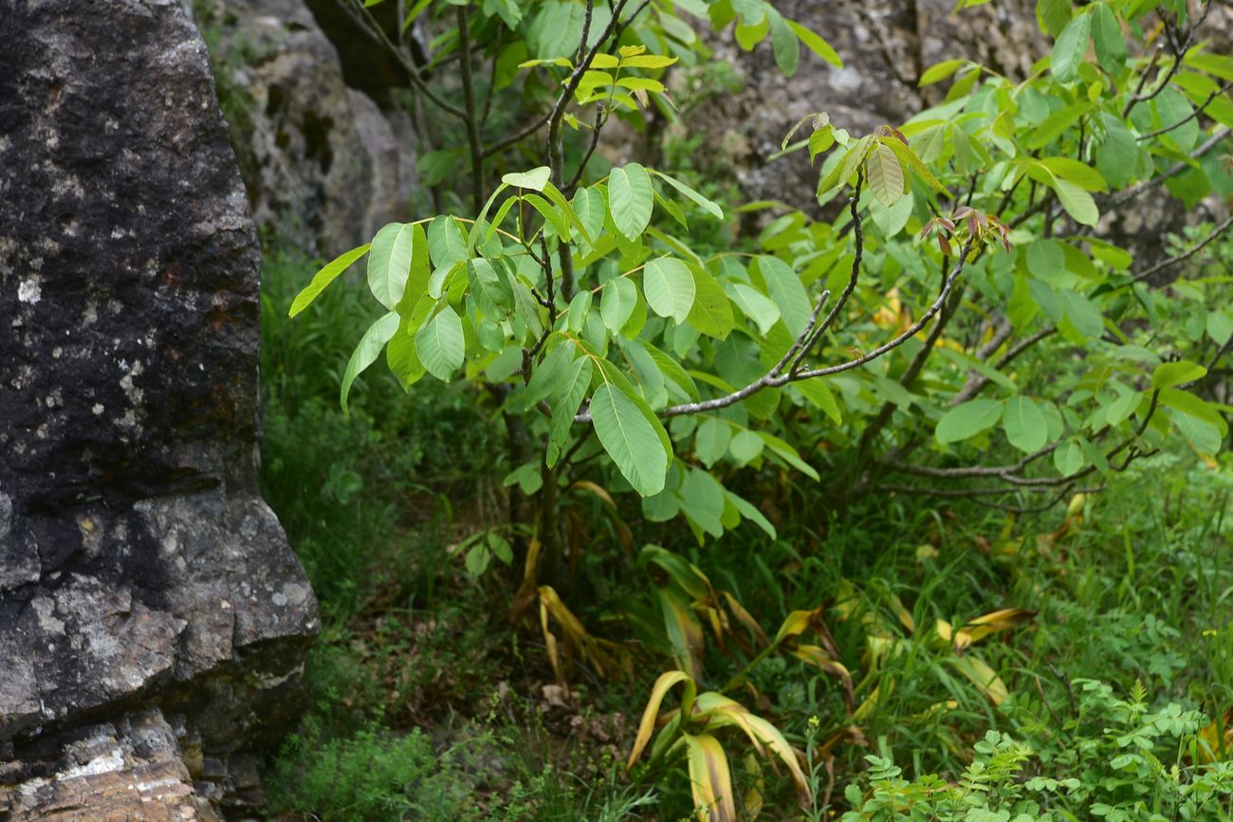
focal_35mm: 50
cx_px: 616
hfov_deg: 39.6
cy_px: 411
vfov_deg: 27.0
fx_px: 1713
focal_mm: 50
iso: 160
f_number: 7.1
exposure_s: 1/125
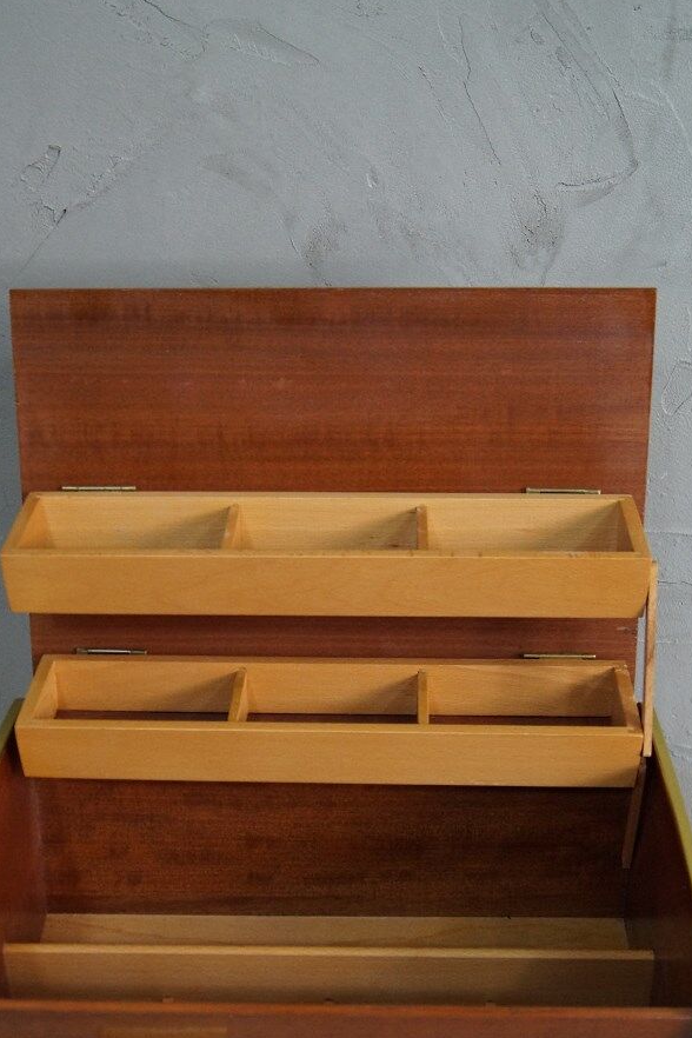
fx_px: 1470
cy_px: 665
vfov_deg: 38.6
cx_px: 332
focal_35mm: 51
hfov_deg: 26.5
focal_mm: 24
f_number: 4
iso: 1250
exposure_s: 1/160
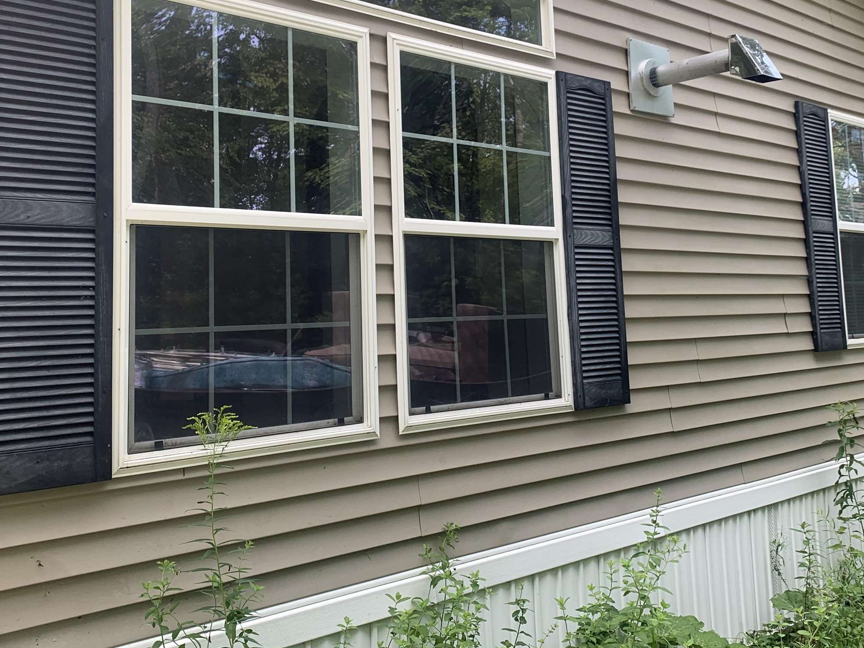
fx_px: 998
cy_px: 214
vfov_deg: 35.6
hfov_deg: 46.8
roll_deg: +1.7
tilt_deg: +6.1
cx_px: 398
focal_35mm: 40
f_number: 1.8
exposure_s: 1/262
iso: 25
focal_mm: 4.25
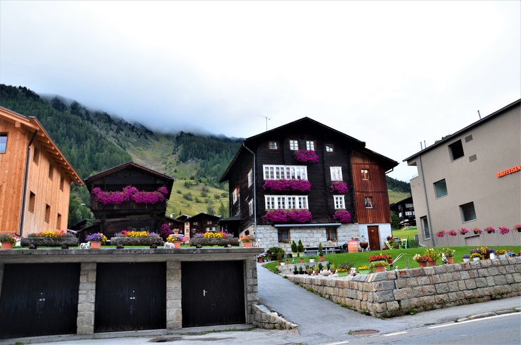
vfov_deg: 47.7
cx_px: 260
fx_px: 390
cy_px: 172
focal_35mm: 27
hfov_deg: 67.5
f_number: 5.6
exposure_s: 1/6
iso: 320
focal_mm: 18
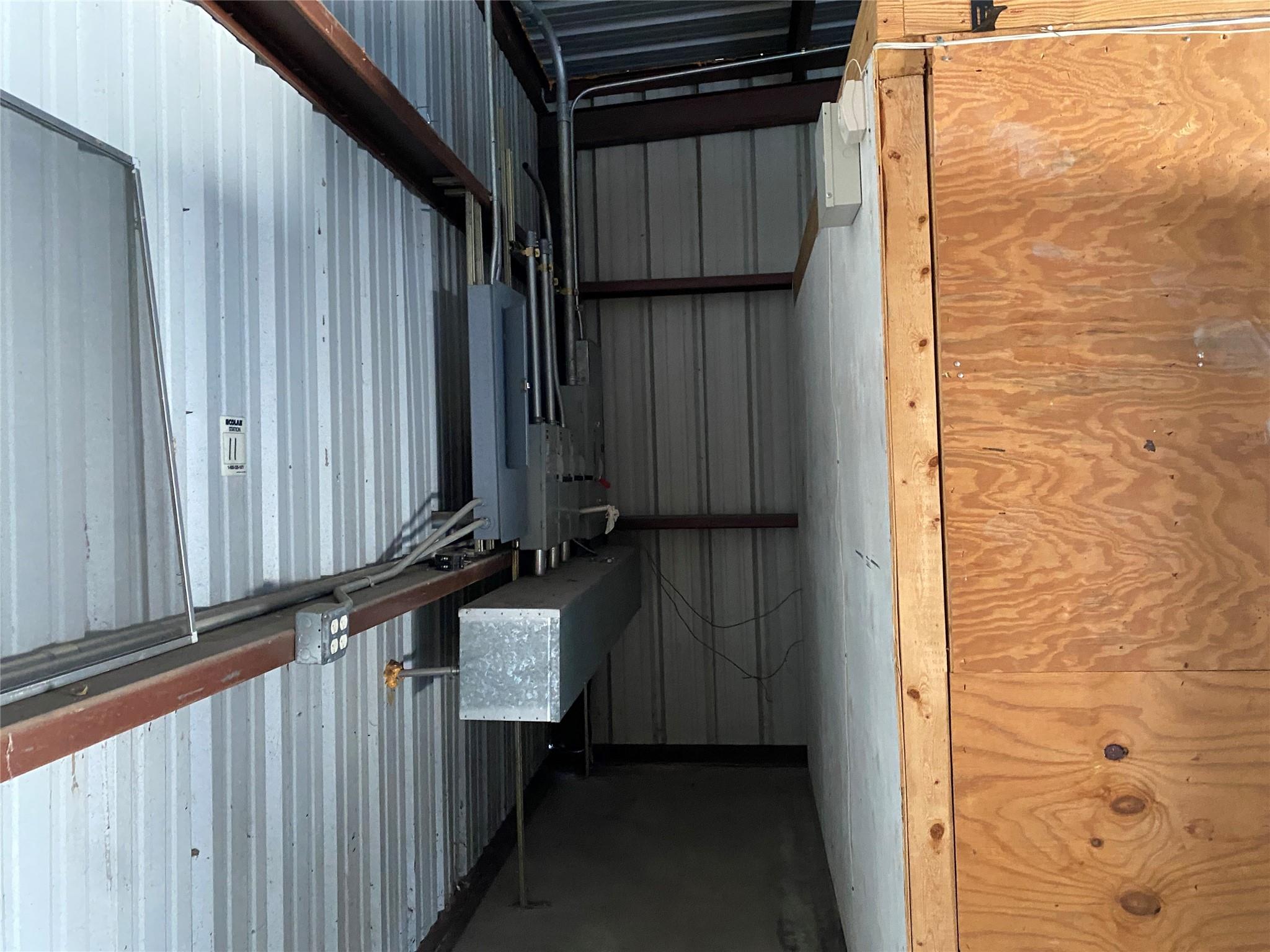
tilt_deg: +1.2
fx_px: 954
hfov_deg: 67.3
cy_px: 476
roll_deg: +0.0
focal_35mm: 26
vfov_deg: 53.1
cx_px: 635
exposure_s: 1/40
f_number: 1.8
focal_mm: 4.25
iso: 640
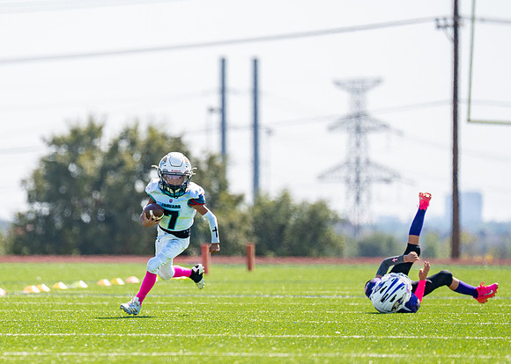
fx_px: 5171
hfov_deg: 5.7
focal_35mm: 356
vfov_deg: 4.0
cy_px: 196
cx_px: 150
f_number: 2.8
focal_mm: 200
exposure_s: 1/1600
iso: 100
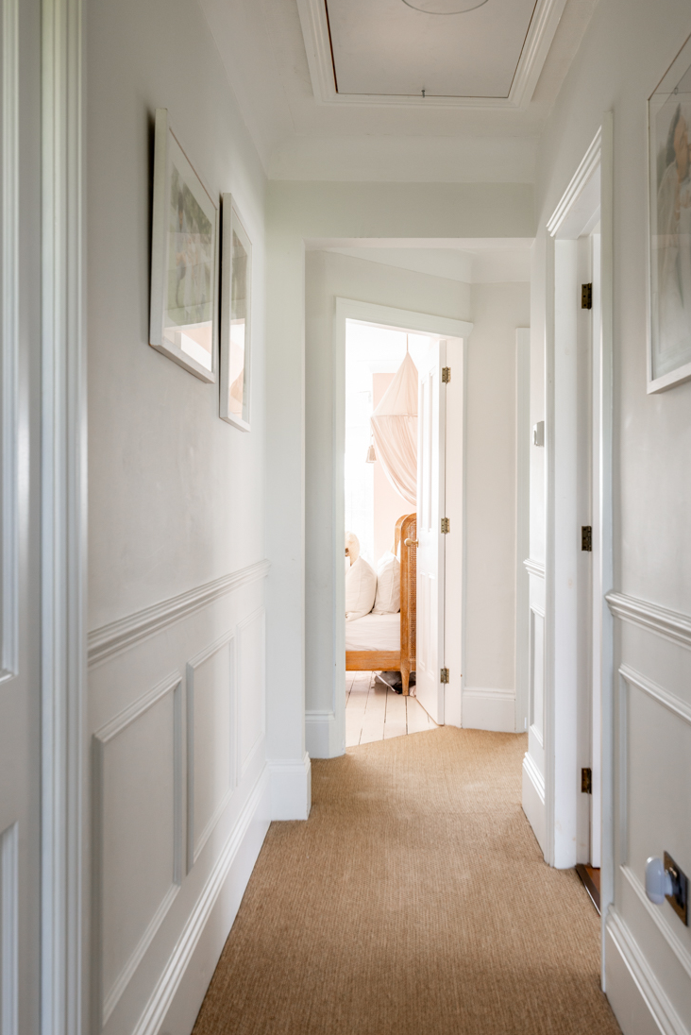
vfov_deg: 54.4
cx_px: 375
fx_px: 1006
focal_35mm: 35
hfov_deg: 37.9
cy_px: 522
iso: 320
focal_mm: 30
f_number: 8
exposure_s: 1/25
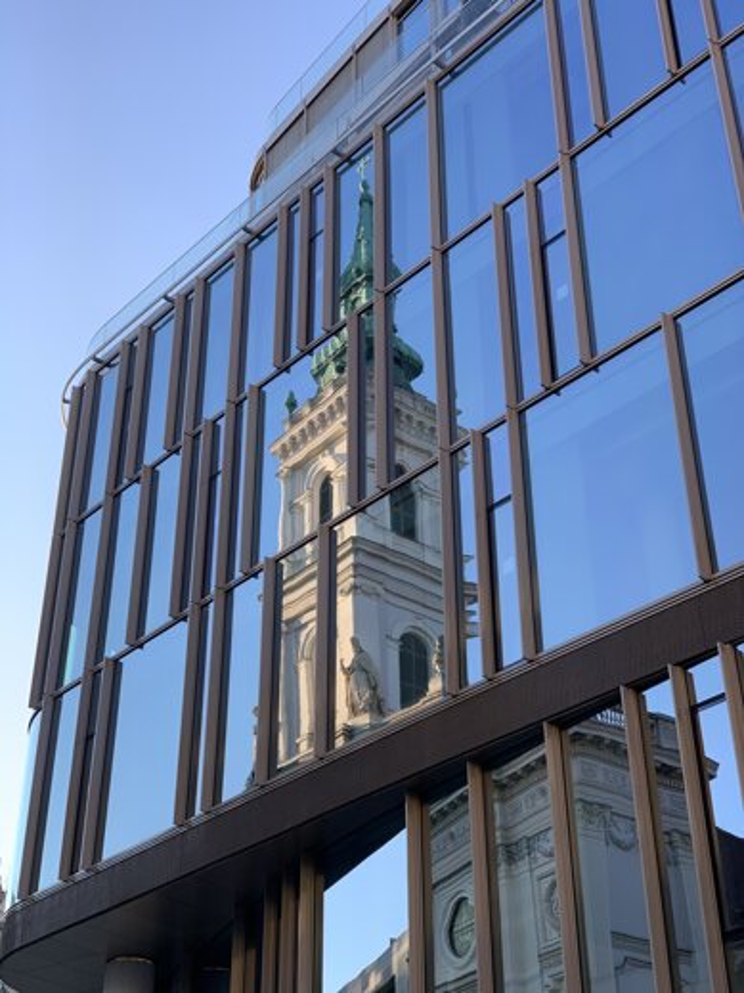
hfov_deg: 28.0
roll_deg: +0.6
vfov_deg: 36.8
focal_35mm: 52
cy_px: 496
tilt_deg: +33.7
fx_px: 1491
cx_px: 372
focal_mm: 6
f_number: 2.4
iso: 16
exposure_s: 1/173
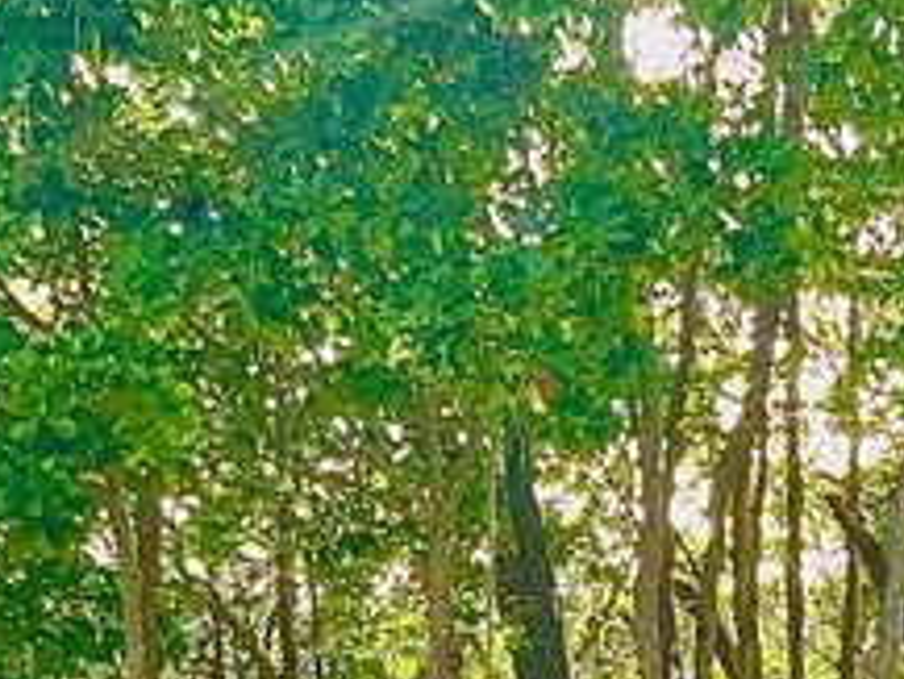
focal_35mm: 114
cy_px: 1050
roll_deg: -0.6
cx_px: 919
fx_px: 2979
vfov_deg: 12.3
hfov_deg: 16.9
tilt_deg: -4.3
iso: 16
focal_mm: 3
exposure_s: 1/274
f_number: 1.8
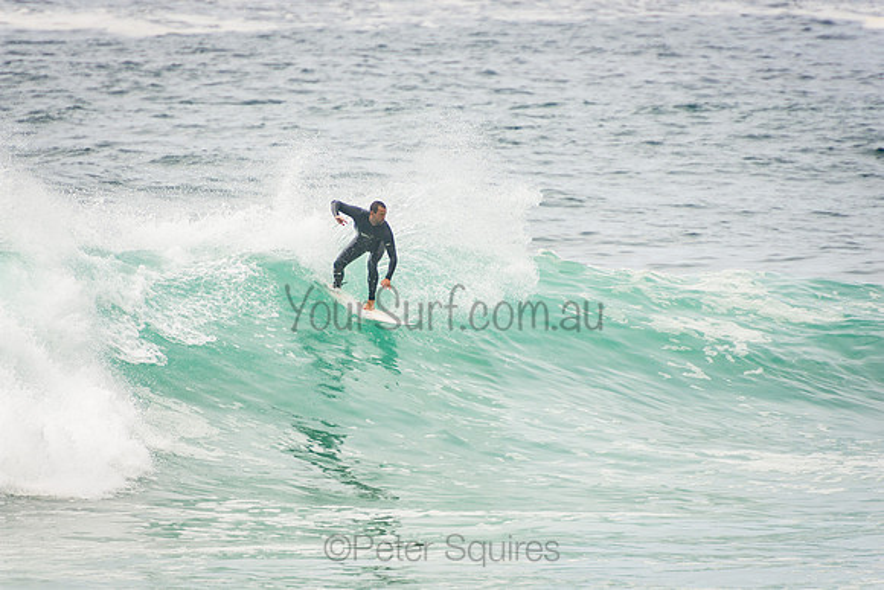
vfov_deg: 2.3
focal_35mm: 600
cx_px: 442
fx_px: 14736
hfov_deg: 3.4
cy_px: 295
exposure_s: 1/1250
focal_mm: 400
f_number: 5.6
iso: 200
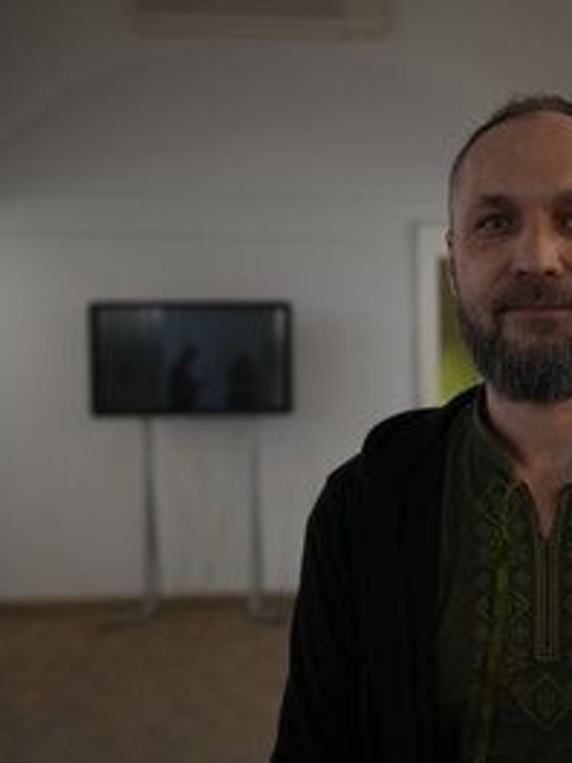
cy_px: 380
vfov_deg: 37.5
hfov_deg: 27.2
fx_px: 1124
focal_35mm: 51
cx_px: 555
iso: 320
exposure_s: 1/80
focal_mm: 35
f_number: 2.8
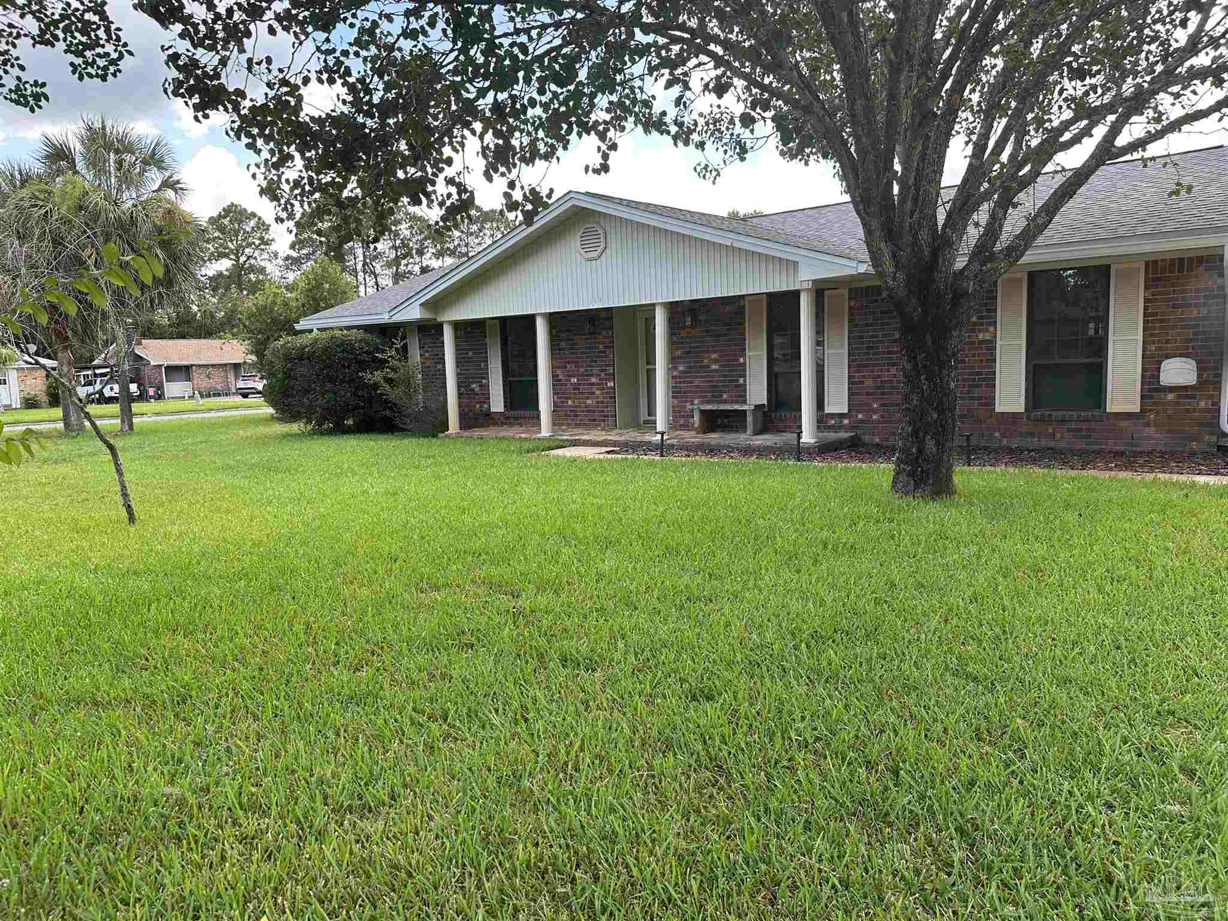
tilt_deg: -7.5
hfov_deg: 71.6
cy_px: 460
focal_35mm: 24
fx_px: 851
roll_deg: +2.3
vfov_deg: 56.8
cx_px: 614
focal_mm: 6.86
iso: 80
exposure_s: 1/516
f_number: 1.78
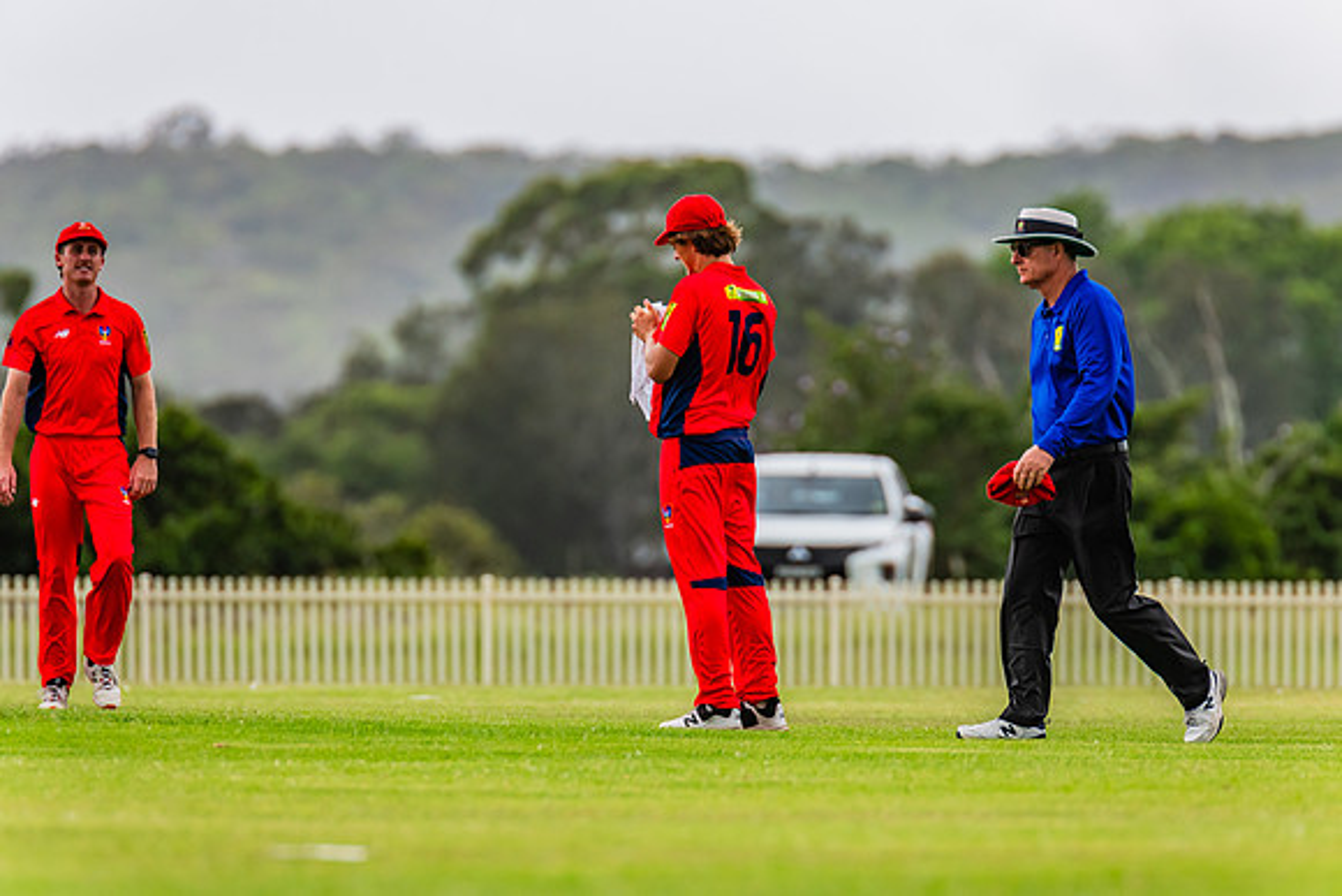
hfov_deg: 3.4
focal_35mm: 608
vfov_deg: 2.3
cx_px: 671
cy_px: 448
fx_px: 22663
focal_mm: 600
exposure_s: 1/1250
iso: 800
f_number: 7.1
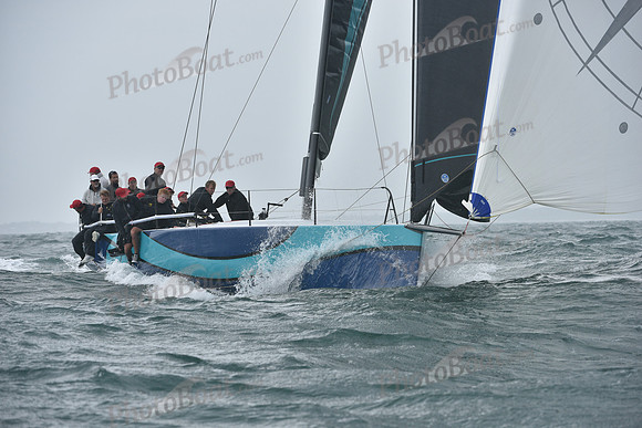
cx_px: 321
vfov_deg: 5.7
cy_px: 214
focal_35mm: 240
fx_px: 4281
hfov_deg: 8.6
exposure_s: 1/1000
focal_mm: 240
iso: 320
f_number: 6.3
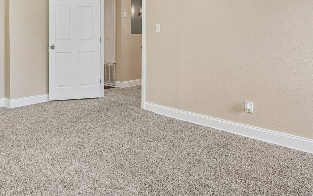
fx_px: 265
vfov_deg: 39.0
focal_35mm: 31
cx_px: 70
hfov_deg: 57.4
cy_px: 39
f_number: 8
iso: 400
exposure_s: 1/15
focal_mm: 16
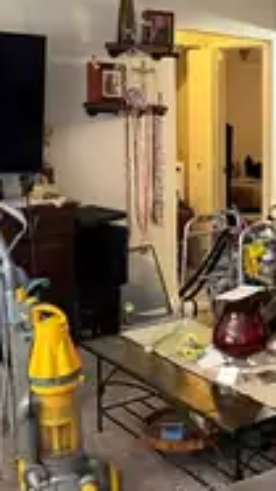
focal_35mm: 56
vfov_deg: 37.1
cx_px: 323
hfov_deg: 20.2
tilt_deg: -6.6
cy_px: 202
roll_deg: -1.4
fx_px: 730
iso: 640
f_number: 1.78
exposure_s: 1/60
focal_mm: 6.76
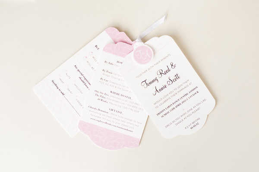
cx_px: 130
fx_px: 359
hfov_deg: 39.6
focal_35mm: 50
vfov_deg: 26.9
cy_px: 86
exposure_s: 1/100
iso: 400
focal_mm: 50
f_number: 3.2
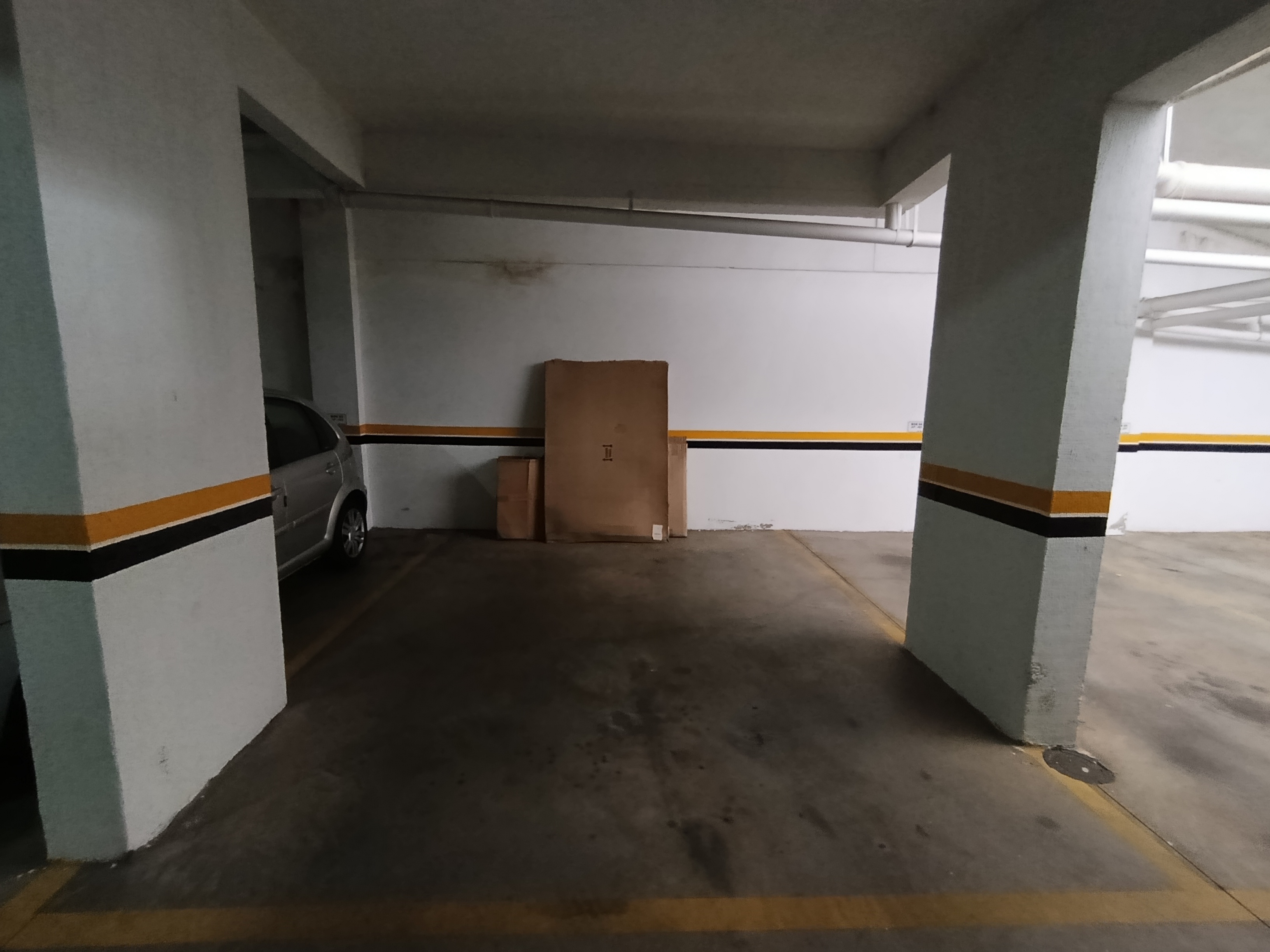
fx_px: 587
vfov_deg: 78.1
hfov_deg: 94.5
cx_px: 635
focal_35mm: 16
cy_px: 476
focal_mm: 1.65
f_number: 2.2
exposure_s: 1/30
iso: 850
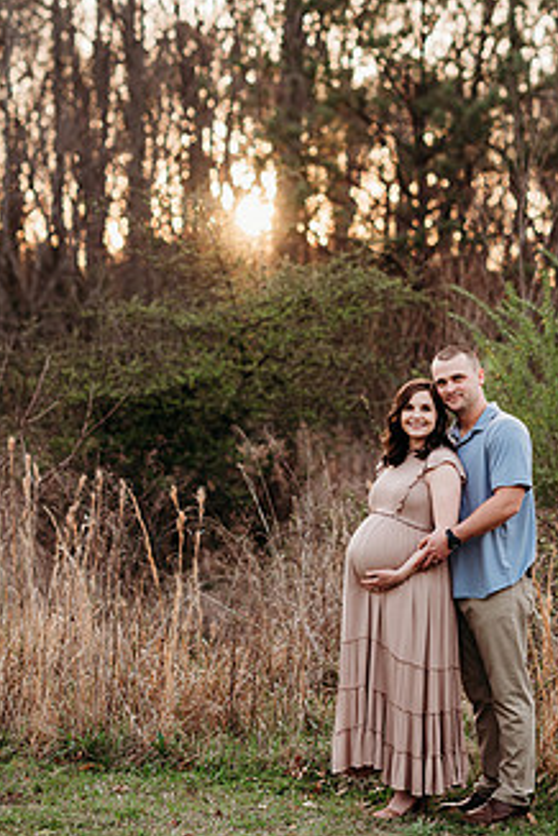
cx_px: 363
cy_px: 274
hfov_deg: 11.7
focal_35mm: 117
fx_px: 2720
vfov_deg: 17.4
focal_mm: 85
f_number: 2.5
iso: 320
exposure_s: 1/400
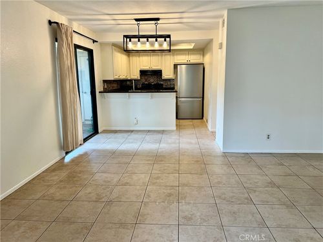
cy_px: 121
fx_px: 243
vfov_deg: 53.1
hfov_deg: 67.3
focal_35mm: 26
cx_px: 162
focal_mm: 5.7
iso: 80
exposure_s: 1/120
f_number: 1.5
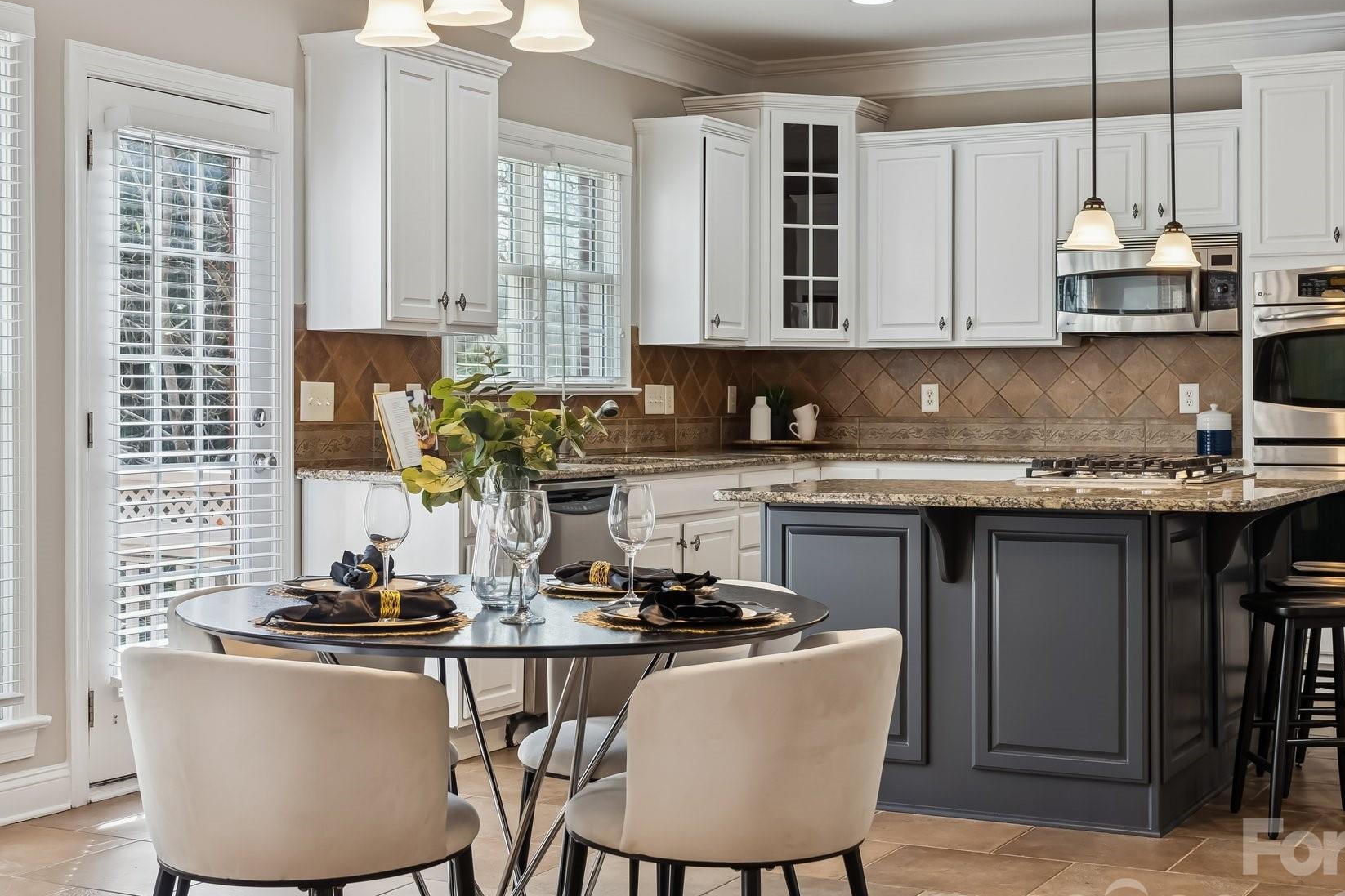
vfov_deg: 26.5
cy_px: 421
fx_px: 1905
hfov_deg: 38.9
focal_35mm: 51
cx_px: 667
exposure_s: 1/20
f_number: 7.1
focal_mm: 41
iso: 160
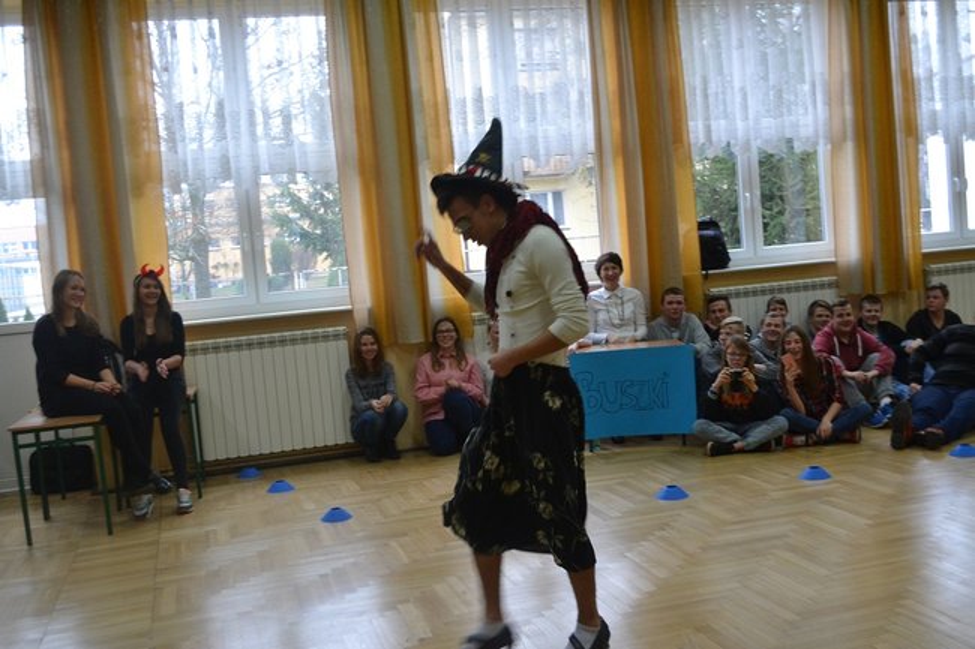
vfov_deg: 34.2
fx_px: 1056
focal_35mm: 39
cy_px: 324
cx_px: 488
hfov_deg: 49.6
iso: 1000
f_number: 4.2
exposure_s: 1/60
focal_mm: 26
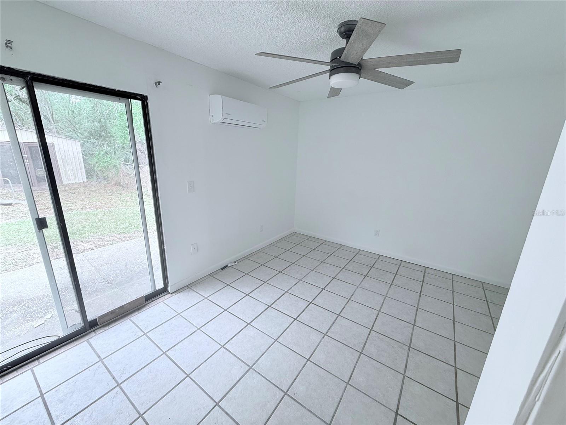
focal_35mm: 14
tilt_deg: -15.4
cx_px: 283
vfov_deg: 85.7
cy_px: 212
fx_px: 229
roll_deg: -1.9
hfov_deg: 102.1
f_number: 2.2
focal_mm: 2.22
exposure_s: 1/99
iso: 100
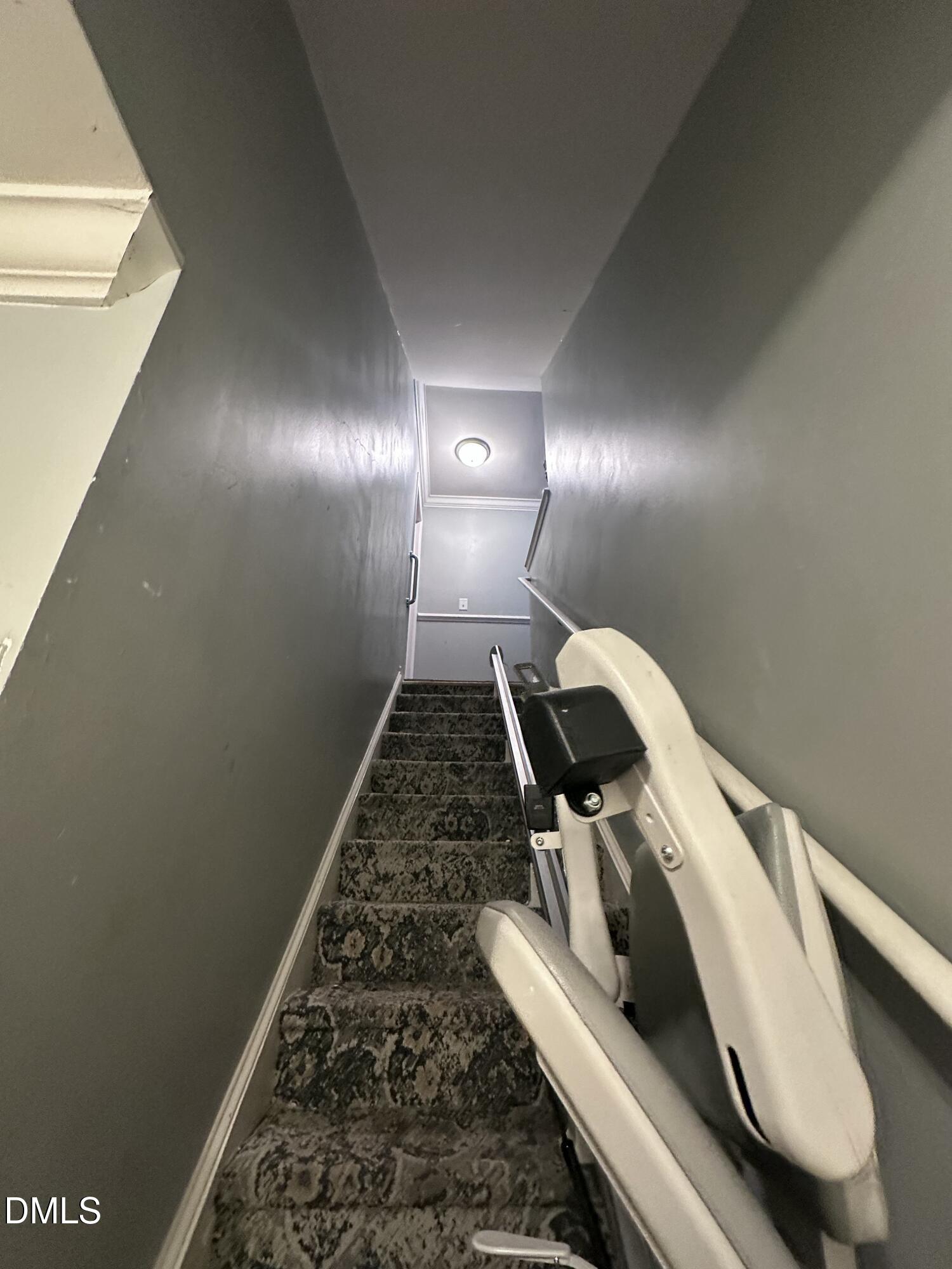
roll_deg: -2.9
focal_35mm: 14
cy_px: 634
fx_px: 513
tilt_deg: +26.0
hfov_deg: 85.7
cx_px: 476
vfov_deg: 102.1
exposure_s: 1/60
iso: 500
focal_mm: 2.22
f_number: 2.2
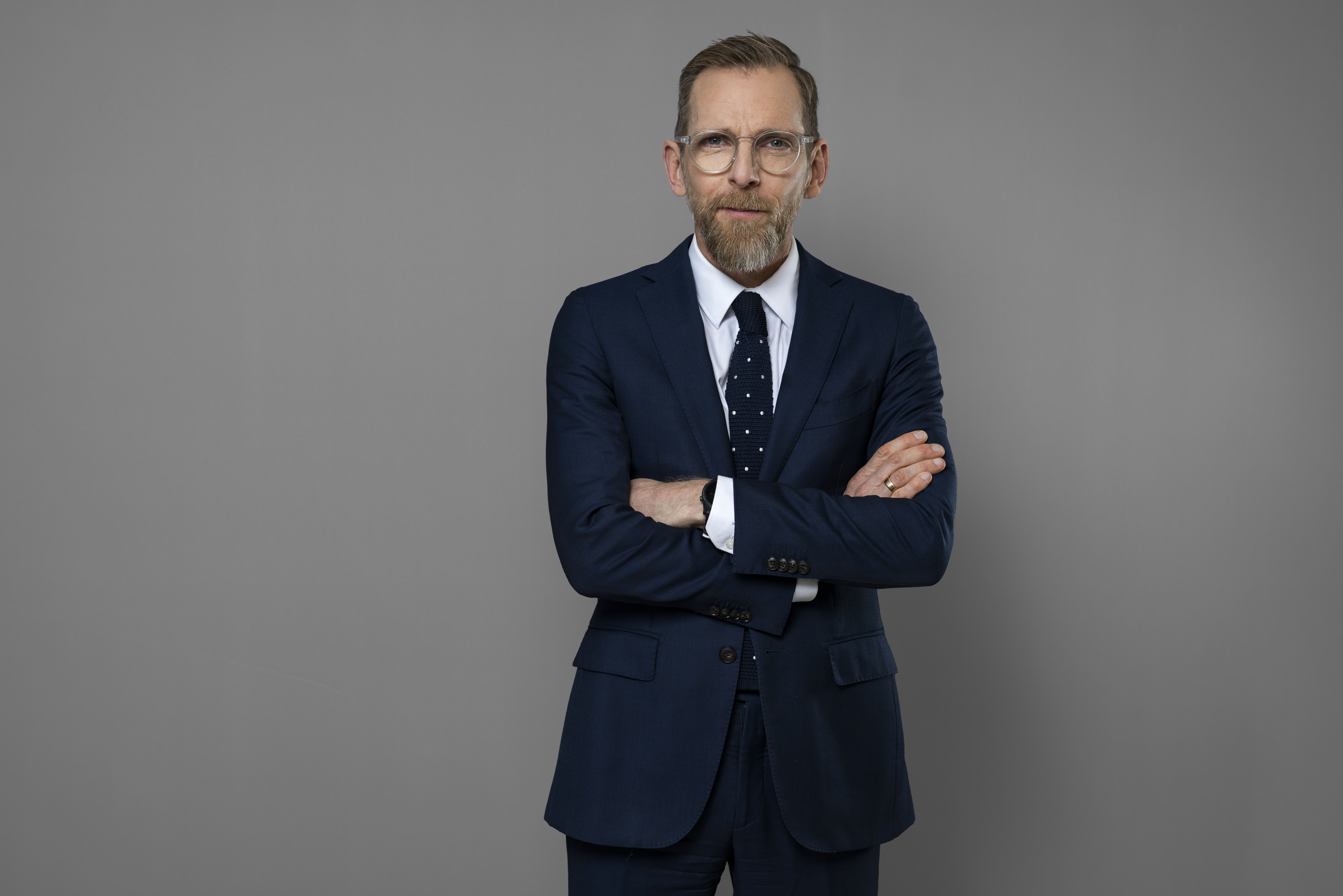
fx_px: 1865
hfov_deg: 39.6
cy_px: 448
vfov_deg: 27.0
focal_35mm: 50
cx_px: 672
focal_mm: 50
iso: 200
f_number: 4
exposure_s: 1/200
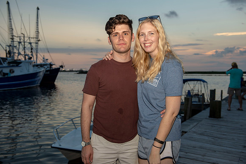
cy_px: 82
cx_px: 123
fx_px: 273
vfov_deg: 33.4
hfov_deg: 48.5
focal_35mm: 40
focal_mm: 40
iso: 200
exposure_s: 1/200
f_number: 5
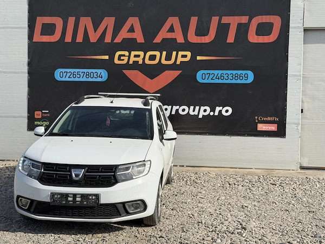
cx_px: 162
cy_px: 122
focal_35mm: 48
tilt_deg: -2.0
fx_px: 451
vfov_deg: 30.3
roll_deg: -1.3
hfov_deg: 39.7
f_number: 1.78
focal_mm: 6.76
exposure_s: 1/5587
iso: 64
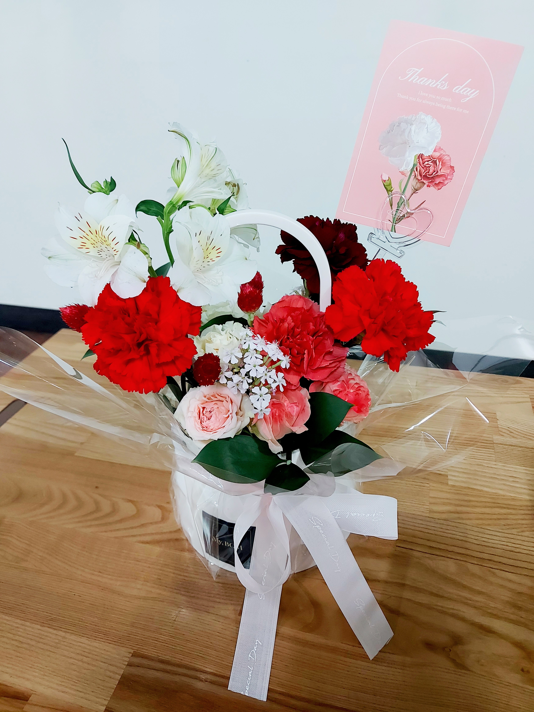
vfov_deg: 71.6
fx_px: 494
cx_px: 267
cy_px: 356
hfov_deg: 56.8
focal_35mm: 24
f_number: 1.8
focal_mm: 5.23
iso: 200
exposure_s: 1/60
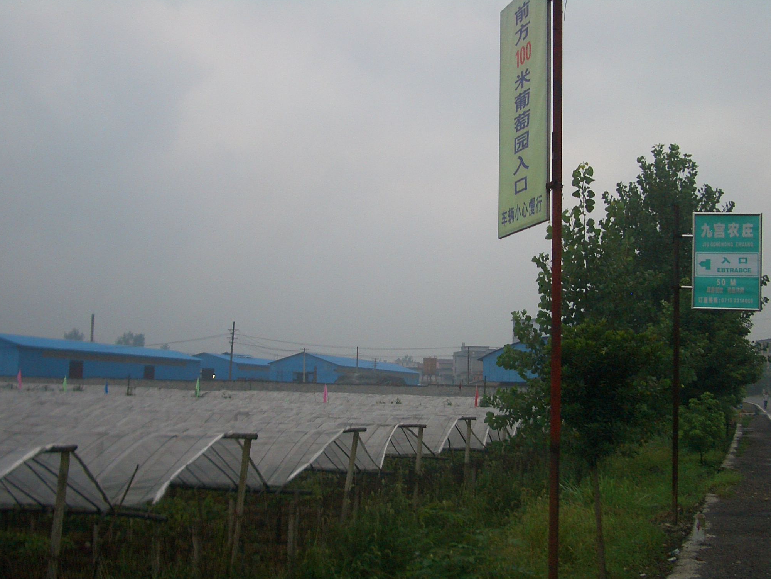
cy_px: 292
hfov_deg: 44.8
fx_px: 935
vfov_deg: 34.3
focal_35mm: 42
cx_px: 379
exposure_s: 1/80
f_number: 2.8
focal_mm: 6.8
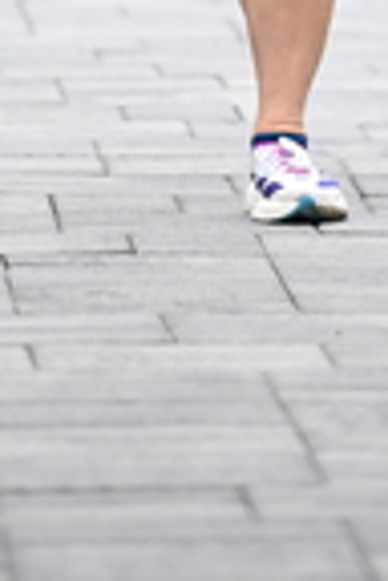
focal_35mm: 763
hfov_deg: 1.8
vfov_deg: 2.7
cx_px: 232
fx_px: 12334
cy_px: -387
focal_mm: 200
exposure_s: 1/1250
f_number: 2.8
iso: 1250
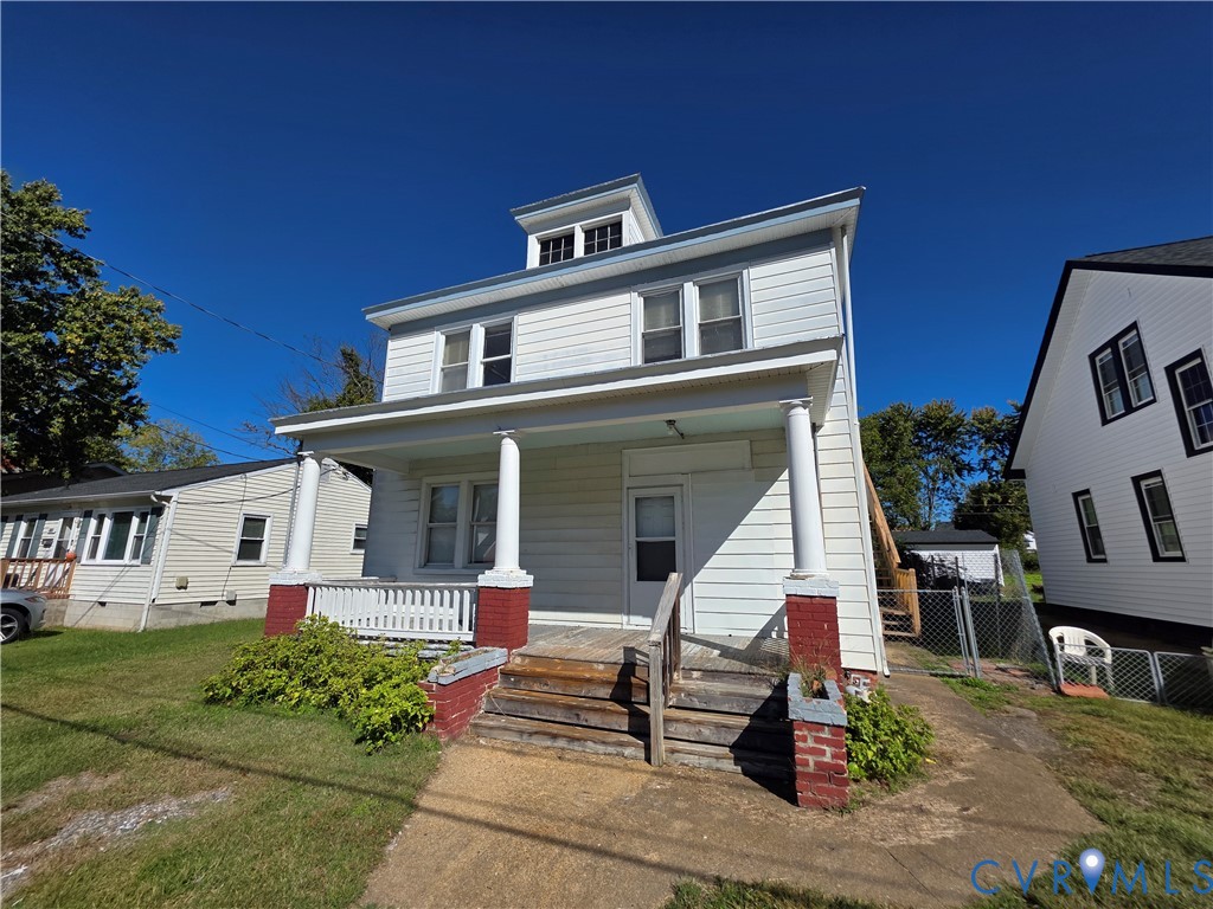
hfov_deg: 106.2
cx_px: 606
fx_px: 456
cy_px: 454
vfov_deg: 89.9
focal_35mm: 13
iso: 40
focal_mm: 2.2
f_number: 1.9
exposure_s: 1/3455
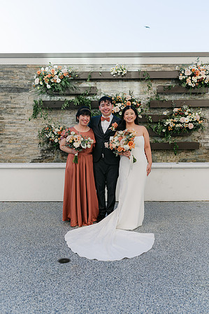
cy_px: 157
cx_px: 104
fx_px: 305
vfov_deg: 54.5
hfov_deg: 37.8
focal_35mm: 35
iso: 100
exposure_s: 1/800
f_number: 4
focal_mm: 35
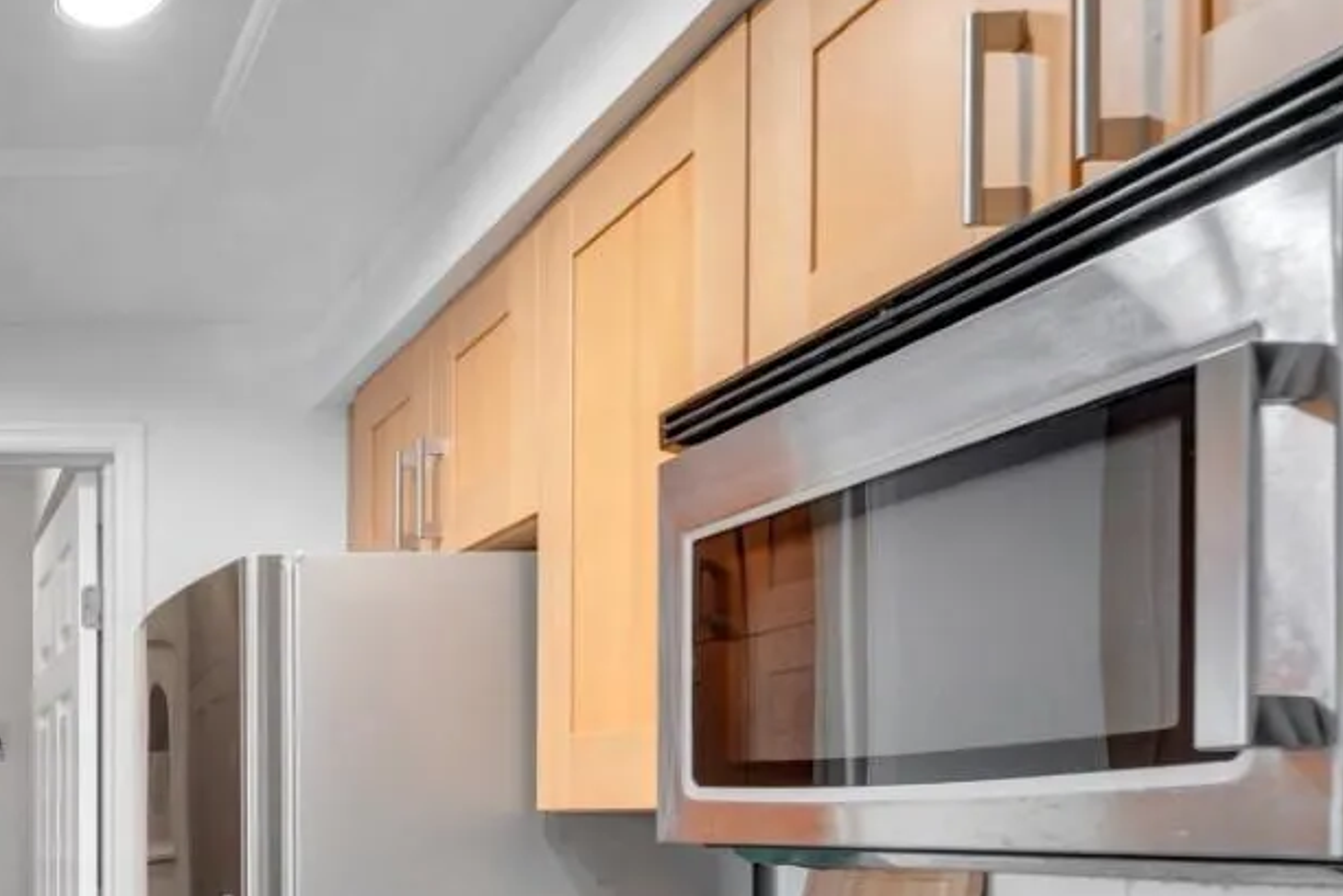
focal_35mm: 37
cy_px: 811
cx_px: -182
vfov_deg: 34.0
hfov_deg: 40.3
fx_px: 1381
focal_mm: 14
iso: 400
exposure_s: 1/15
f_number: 8
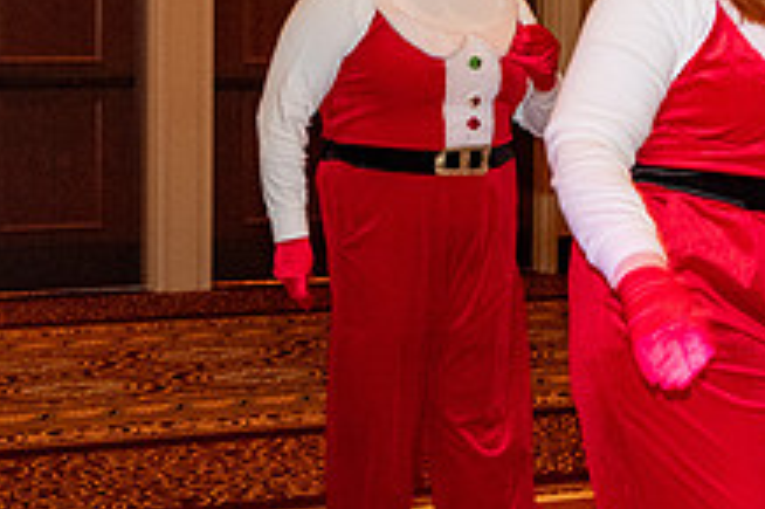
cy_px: 153
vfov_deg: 14.2
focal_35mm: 96
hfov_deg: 20.8
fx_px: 2038
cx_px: 681
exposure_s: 1/125
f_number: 3.2
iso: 2500
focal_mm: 24.3
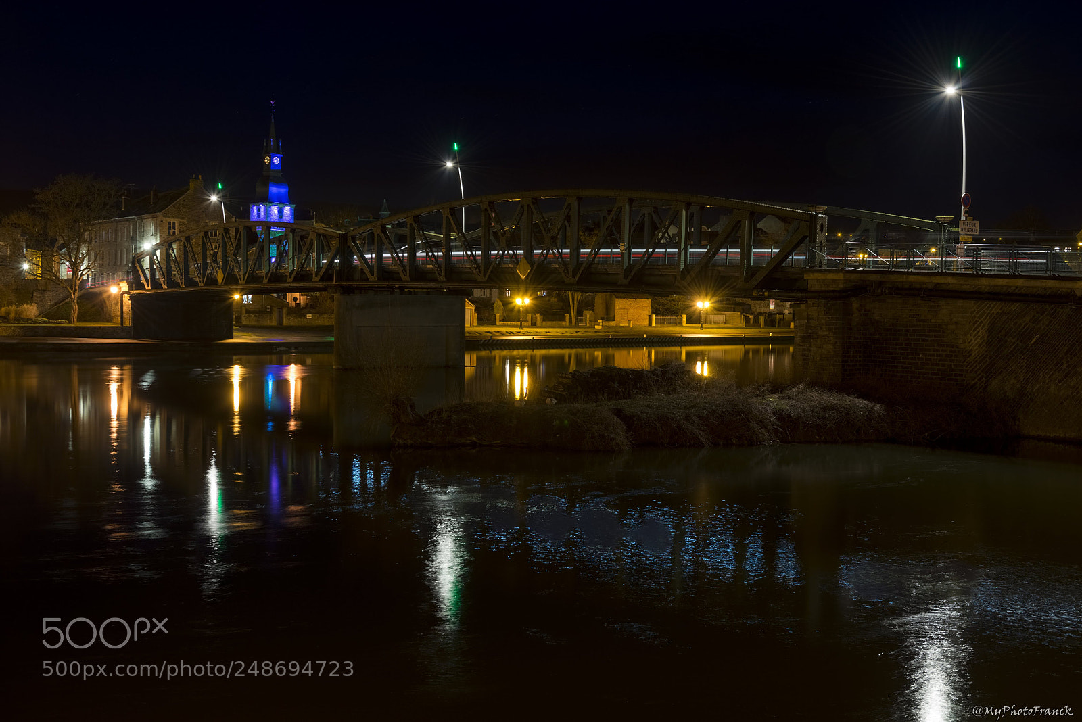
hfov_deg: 46.4
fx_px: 1263
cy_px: 361
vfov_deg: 31.9
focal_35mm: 42
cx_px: 541
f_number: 9
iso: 50
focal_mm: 42
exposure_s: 10
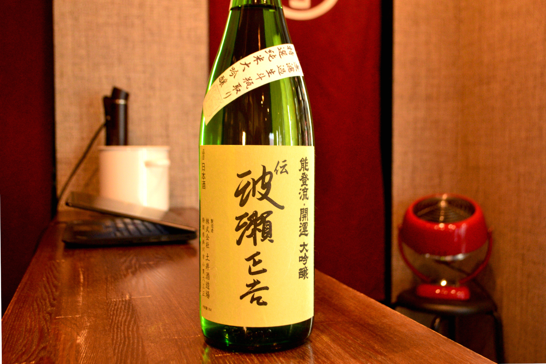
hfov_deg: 49.6
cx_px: 273
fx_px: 591
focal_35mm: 39
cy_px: 182
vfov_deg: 34.2
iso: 1600
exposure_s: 1/50
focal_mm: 26
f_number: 4.2
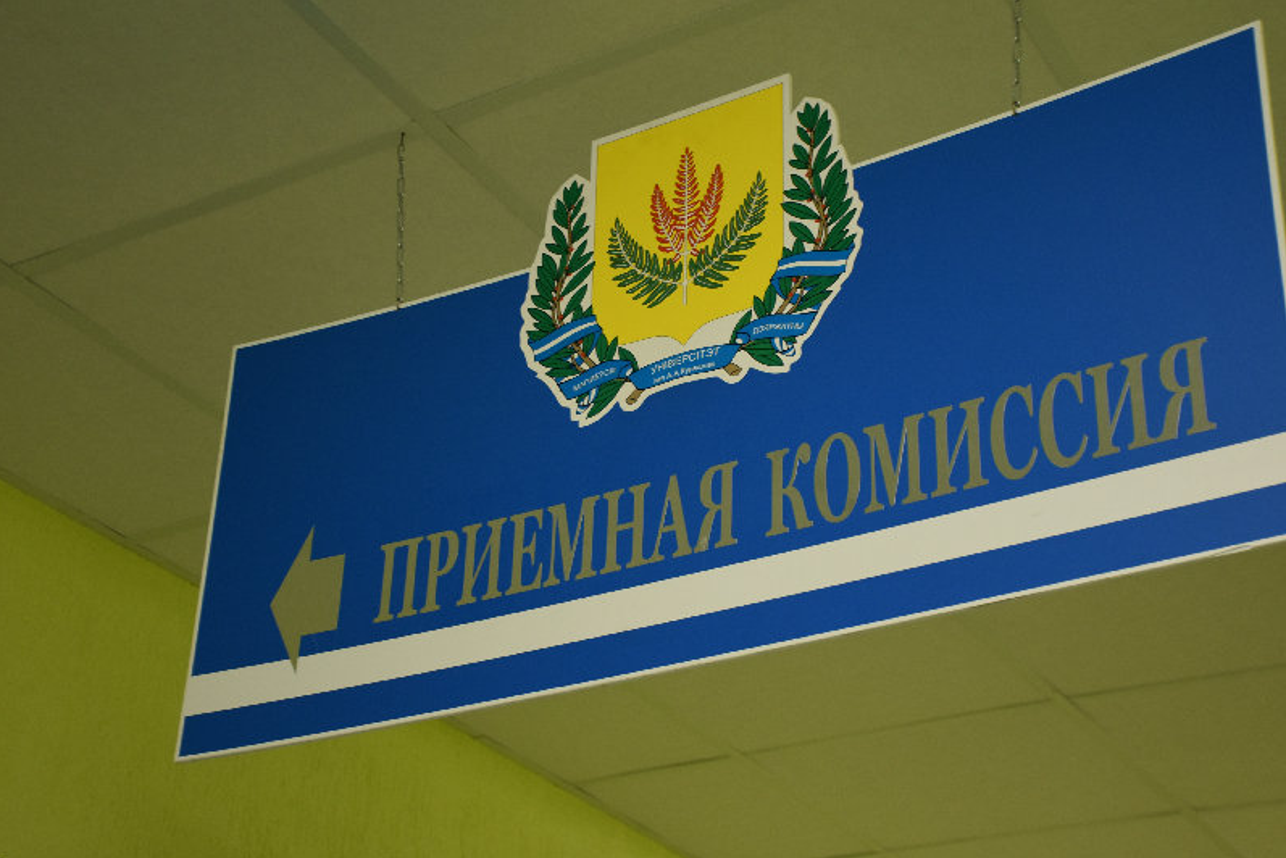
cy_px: 442
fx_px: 2215
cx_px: 647
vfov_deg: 21.9
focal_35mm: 62
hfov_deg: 32.4
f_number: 4.5
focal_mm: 40
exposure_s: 1/60
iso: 560
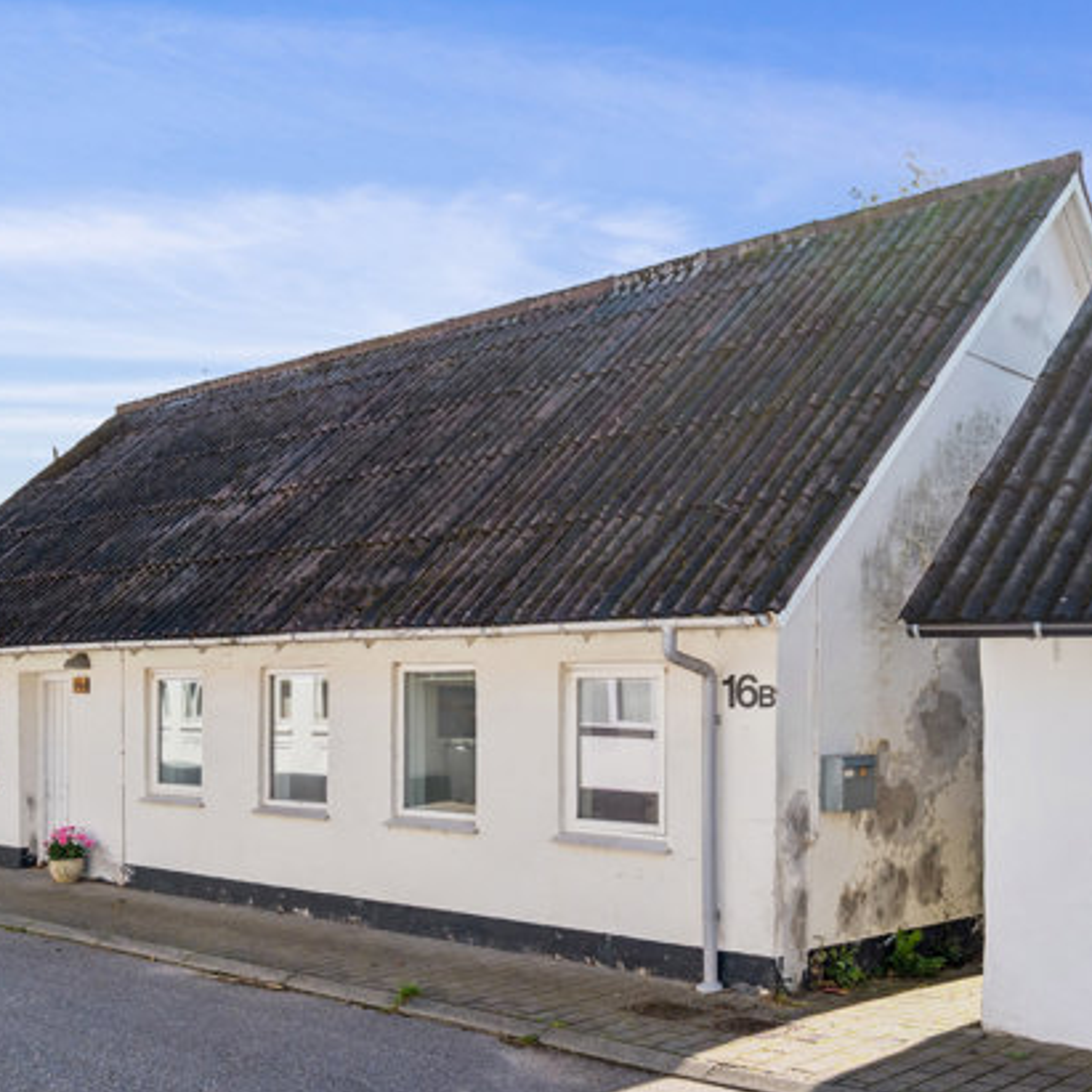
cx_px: 452
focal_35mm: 38
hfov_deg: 43.7
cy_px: 612
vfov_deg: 43.8
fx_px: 1356
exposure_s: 1/400
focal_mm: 23
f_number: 5
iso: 100
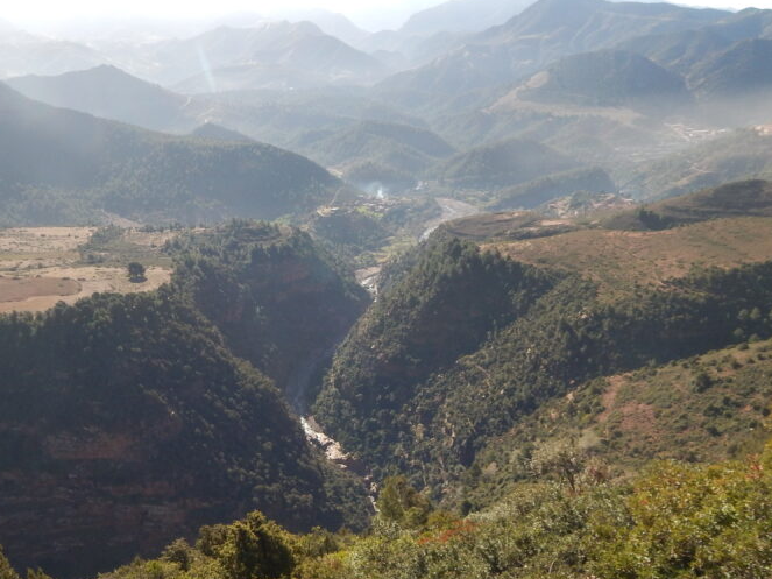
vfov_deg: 41.6
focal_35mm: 34
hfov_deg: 53.9
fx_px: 758
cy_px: 348
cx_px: 354
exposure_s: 1/800
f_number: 3
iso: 125
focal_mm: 4
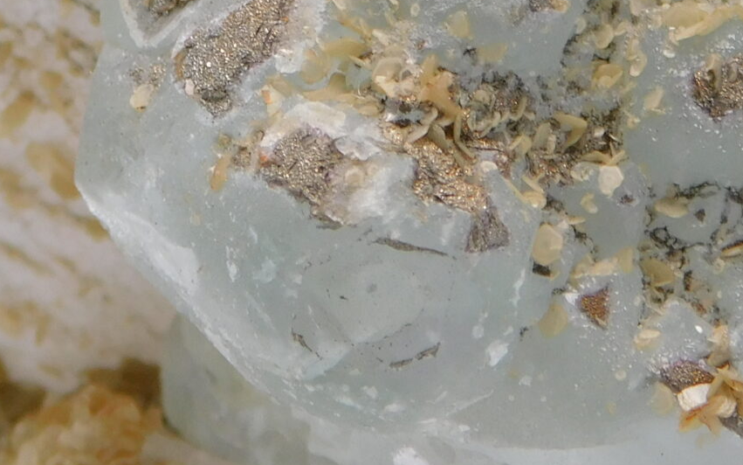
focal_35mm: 255
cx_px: 554
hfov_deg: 8.2
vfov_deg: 5.1
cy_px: -258
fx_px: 5164
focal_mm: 14.2
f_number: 4.4
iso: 125
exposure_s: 1/100
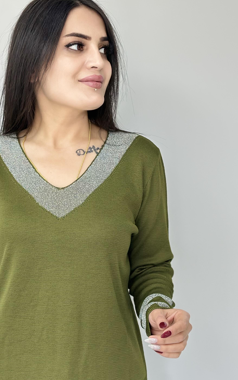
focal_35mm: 73
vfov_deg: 28.2
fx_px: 758
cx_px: 70
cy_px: 214
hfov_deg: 17.8
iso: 125
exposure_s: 1/100
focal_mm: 6.86
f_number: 1.78
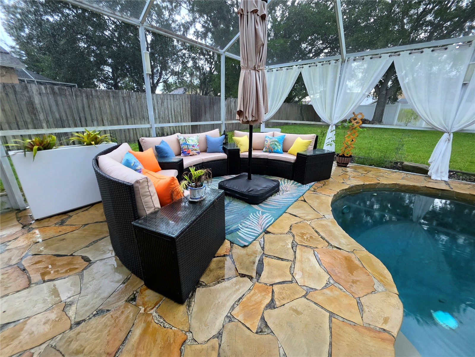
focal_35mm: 13
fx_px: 178
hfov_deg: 106.2
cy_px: 178
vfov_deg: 89.9
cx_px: 238
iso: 250
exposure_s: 1/60.2
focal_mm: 2.2
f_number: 1.9
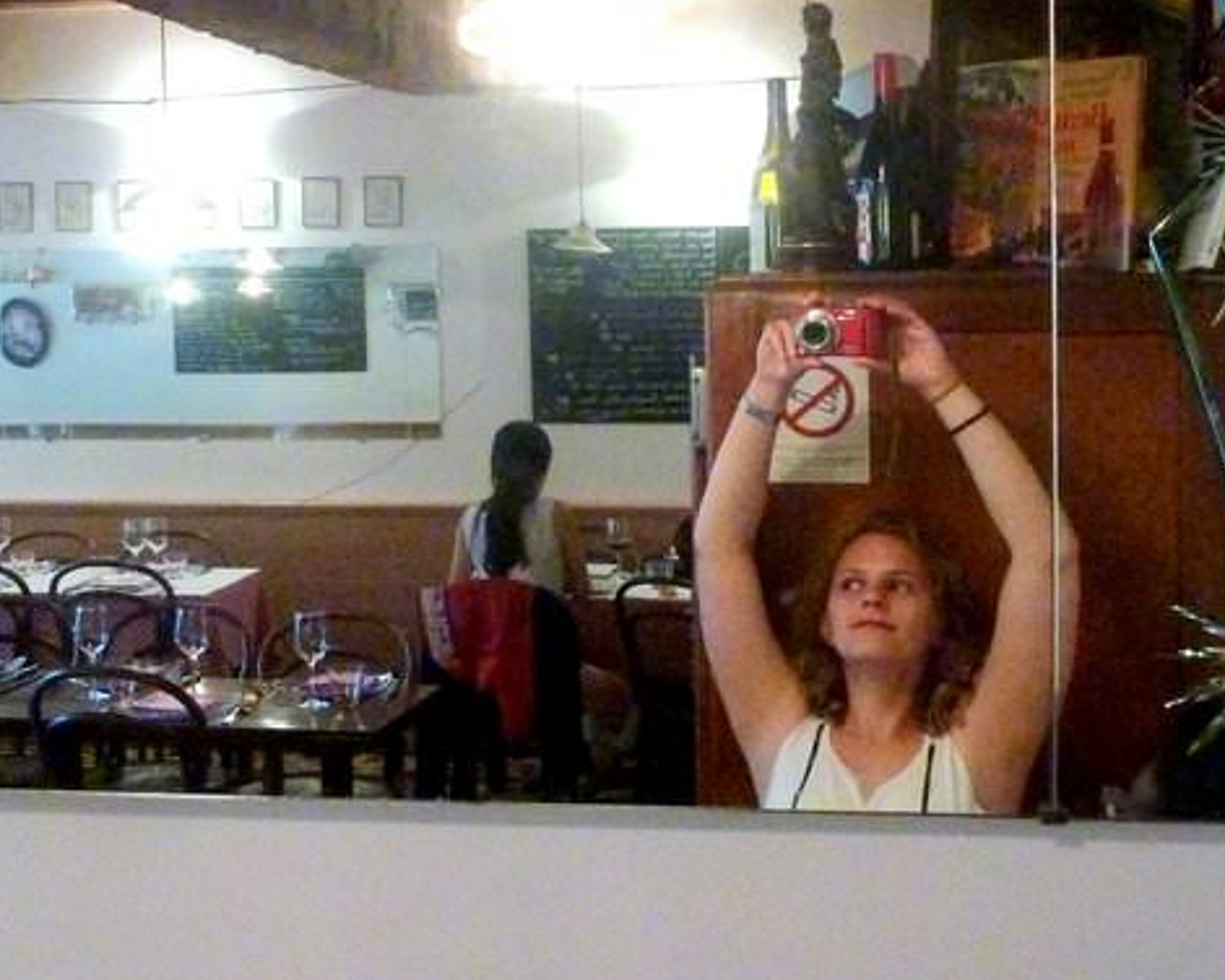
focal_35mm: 53
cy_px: 434
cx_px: 429
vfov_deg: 28.6
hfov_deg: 35.1
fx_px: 1922
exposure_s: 1/20
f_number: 3.3
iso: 400
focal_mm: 4.1
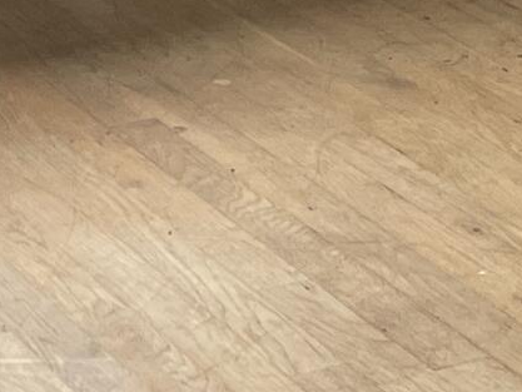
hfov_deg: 10.8
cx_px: -110
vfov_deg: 7.7
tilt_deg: -6.8
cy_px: -544
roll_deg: +3.5
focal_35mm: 180
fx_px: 2715
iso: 100
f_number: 1.6
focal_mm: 5.1
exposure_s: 1/120
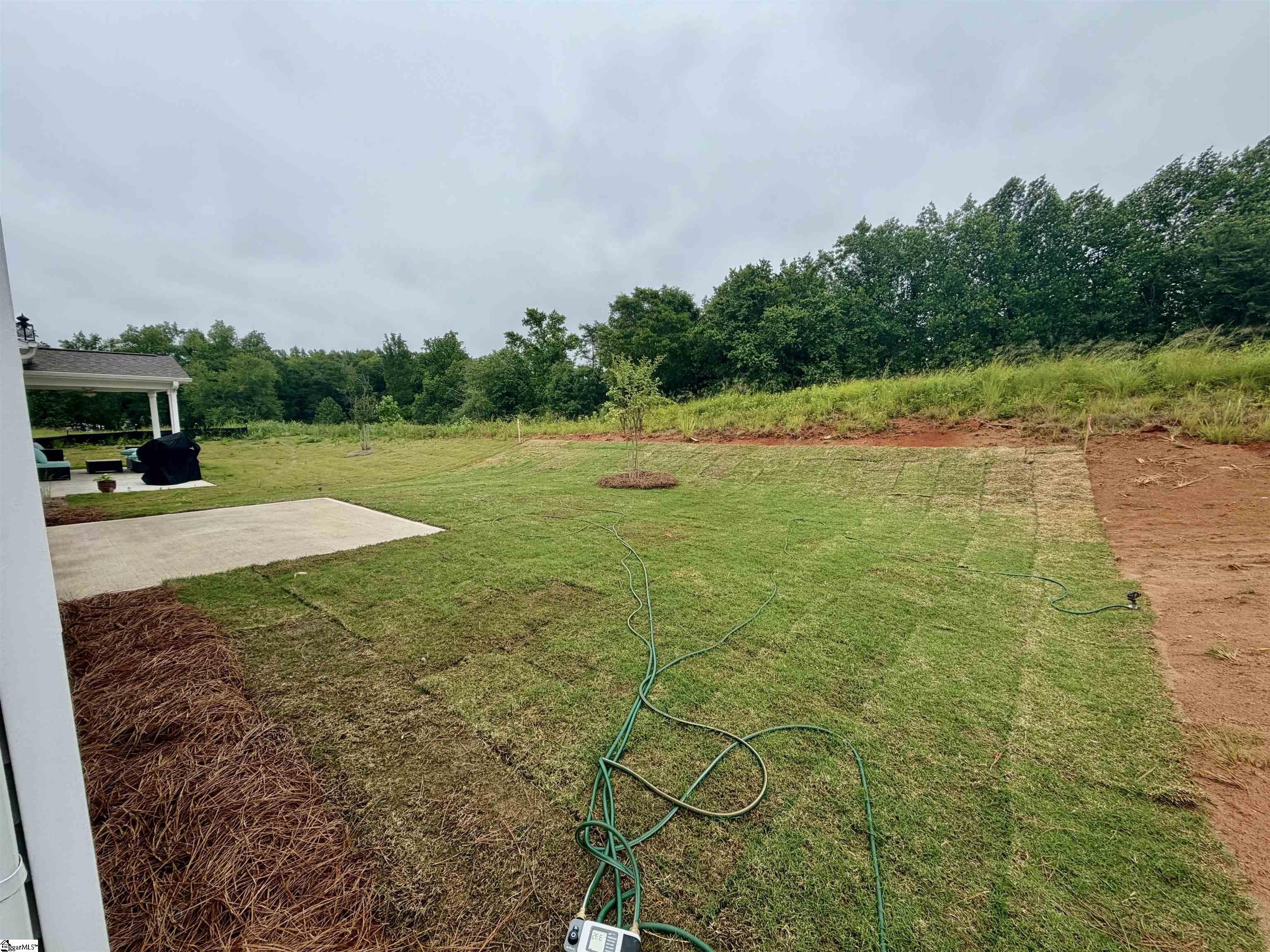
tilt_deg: -6.8
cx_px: 635
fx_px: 514
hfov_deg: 102.1
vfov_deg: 85.7
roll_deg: -0.2
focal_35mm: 14
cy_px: 476
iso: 40
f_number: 2.2
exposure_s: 1/644
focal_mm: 2.22
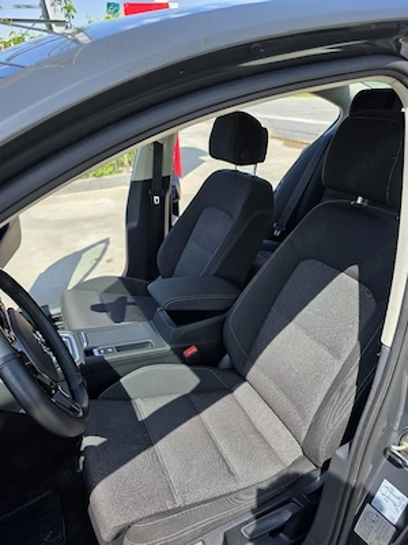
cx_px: 204
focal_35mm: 23
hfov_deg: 58.9
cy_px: 272
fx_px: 361
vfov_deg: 73.9
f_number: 1.7
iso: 80
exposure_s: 1/2500
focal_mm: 6.3
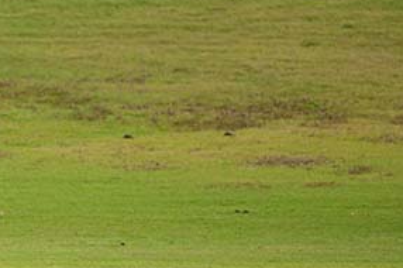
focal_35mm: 672
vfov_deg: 2.0
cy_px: 69
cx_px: -170
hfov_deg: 3.1
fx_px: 7514
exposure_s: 1/3200
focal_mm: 200
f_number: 2.8
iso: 200
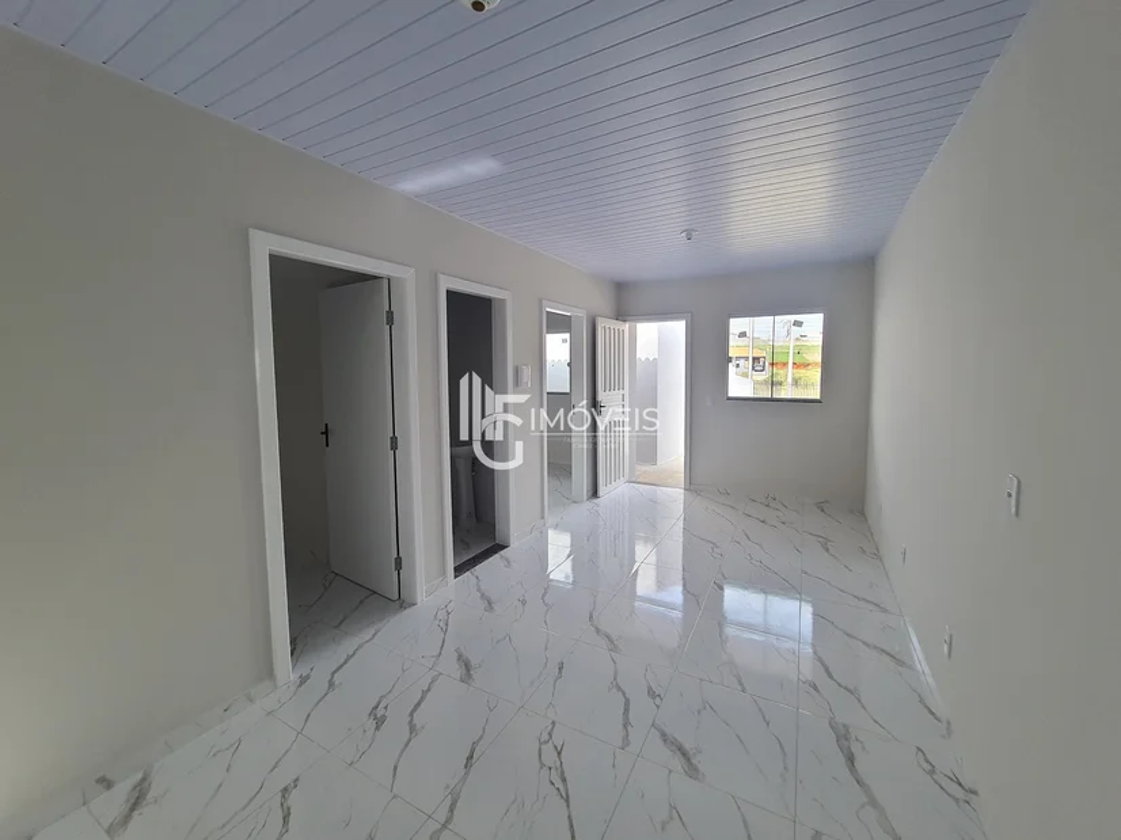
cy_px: 420
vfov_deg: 89.9
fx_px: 421
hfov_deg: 106.2
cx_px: 560
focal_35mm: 13
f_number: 2.2
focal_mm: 1.74
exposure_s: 1/120
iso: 50
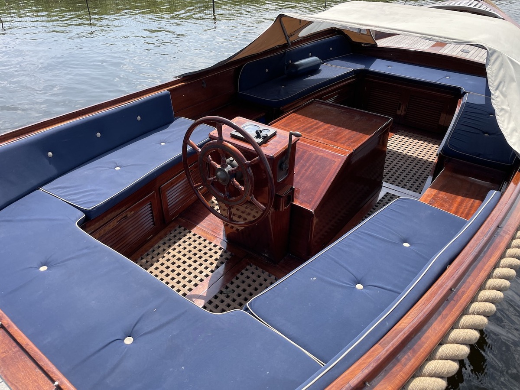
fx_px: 391
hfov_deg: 67.3
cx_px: 260
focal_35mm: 26
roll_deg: +1.0
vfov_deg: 53.1
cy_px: 195
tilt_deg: -34.0
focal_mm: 4.2
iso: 32
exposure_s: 1/1618
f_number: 1.6
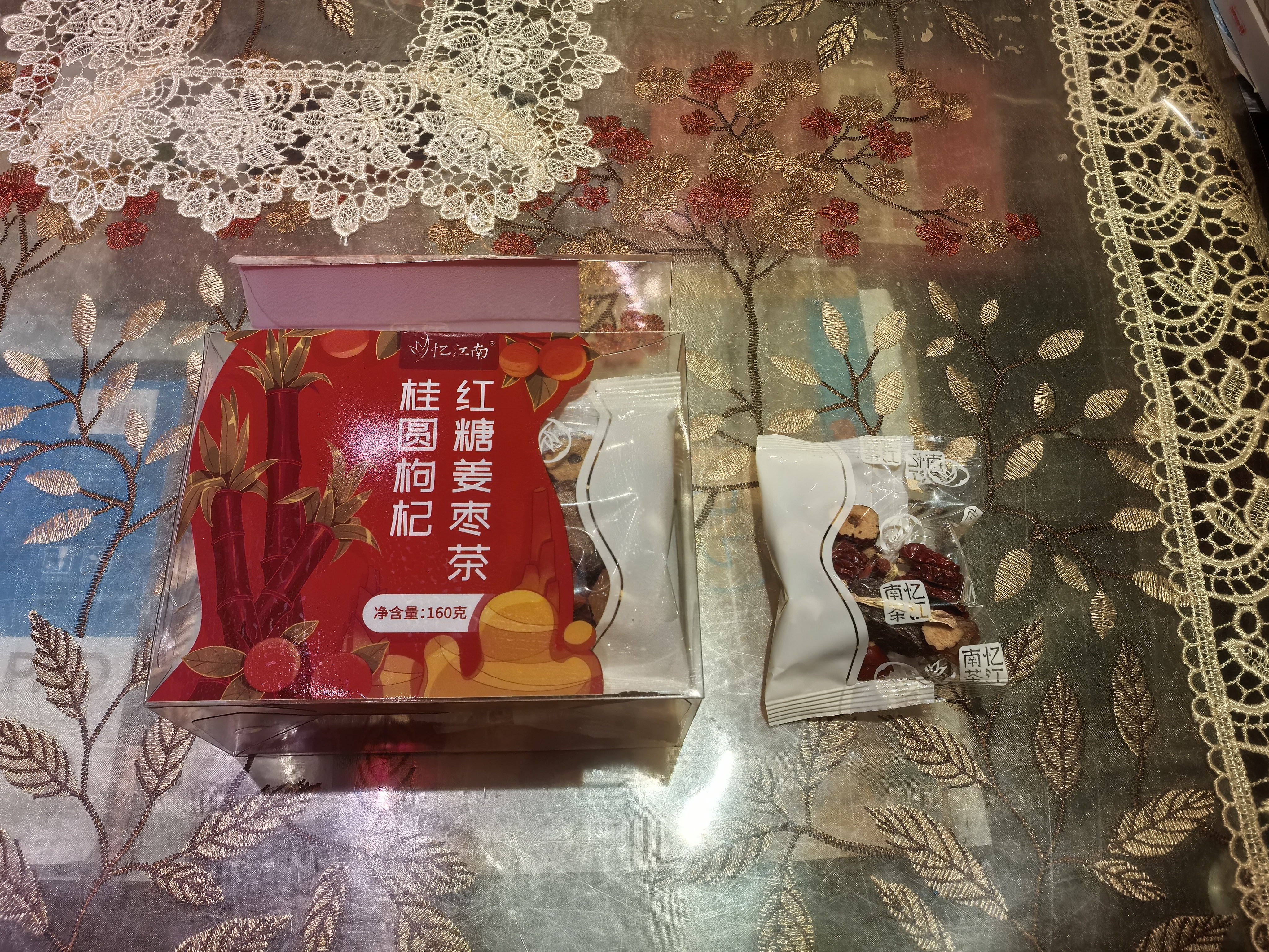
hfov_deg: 65.3
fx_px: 990
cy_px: 476
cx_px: 634
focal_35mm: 27
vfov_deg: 51.4
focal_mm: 5.75
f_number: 4
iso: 250
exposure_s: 1/33.3
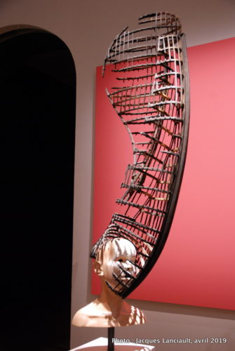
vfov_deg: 47.9
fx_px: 395
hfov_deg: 33.1
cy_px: 176
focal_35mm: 40
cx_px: 118
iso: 800
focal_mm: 27
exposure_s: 1/6
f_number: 3.8
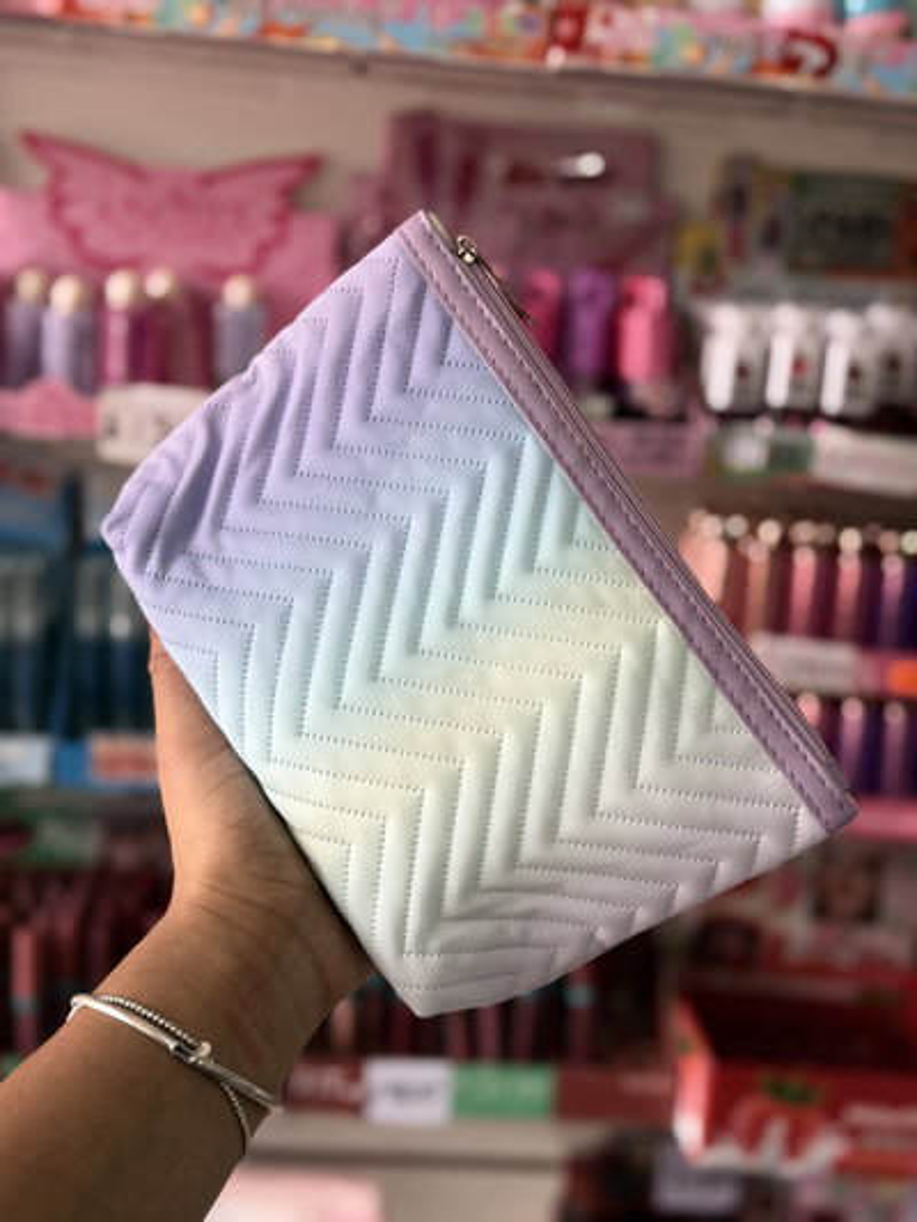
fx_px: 1695
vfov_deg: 39.6
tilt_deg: -17.1
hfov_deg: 30.3
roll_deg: -4.6
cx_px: 458
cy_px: 611
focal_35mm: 48
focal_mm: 6.76
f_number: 1.78
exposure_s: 1/121
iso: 80
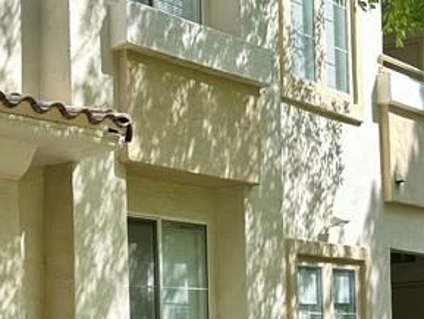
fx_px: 1042
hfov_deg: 21.7
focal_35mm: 85
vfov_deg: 17.0
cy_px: 328
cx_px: -50
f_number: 1.78
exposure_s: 1/555
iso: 80
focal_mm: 6.86
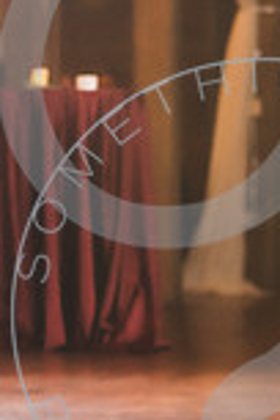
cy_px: 104
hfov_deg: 4.5
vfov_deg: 6.7
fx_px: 3593
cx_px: 249
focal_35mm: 308
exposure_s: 1/160
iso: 800
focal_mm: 70
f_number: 2.8
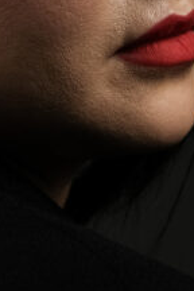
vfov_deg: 5.8
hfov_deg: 3.9
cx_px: -29
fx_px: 2869
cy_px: 133
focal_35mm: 355
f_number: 4
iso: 100
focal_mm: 50
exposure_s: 1/200
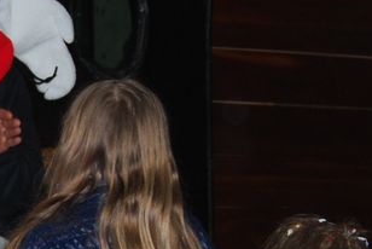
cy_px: 270
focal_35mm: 218
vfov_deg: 6.3
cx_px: -77
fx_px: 2255
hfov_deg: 9.3
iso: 220
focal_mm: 28
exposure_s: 1/60
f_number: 4.2
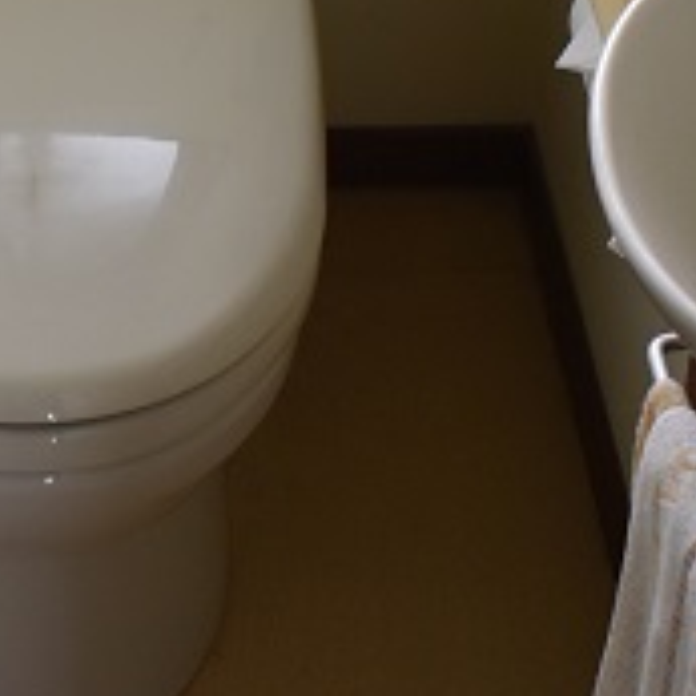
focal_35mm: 124
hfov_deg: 13.9
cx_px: 74
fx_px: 2820
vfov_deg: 13.7
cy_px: -93
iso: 500
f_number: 4
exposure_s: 1/60
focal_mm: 21
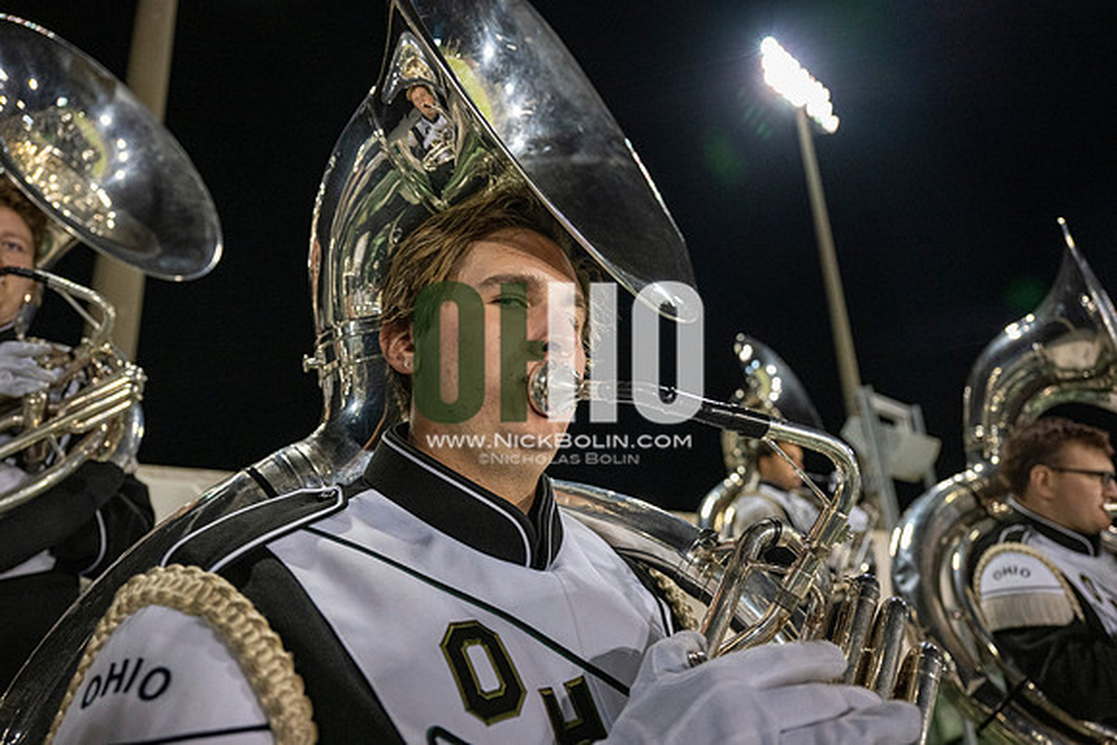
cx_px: 558
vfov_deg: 53.2
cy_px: 372
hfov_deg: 73.7
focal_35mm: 24
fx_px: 745
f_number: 3.2
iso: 2000
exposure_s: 1/500
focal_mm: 24
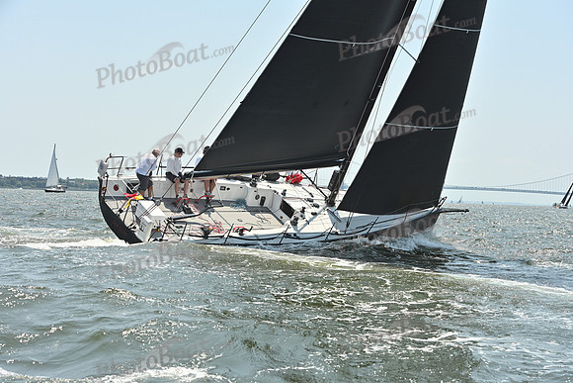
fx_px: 1114
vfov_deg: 19.5
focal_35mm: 70
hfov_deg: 28.8
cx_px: 286
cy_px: 192
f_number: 8
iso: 320
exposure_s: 1/1250
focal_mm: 70
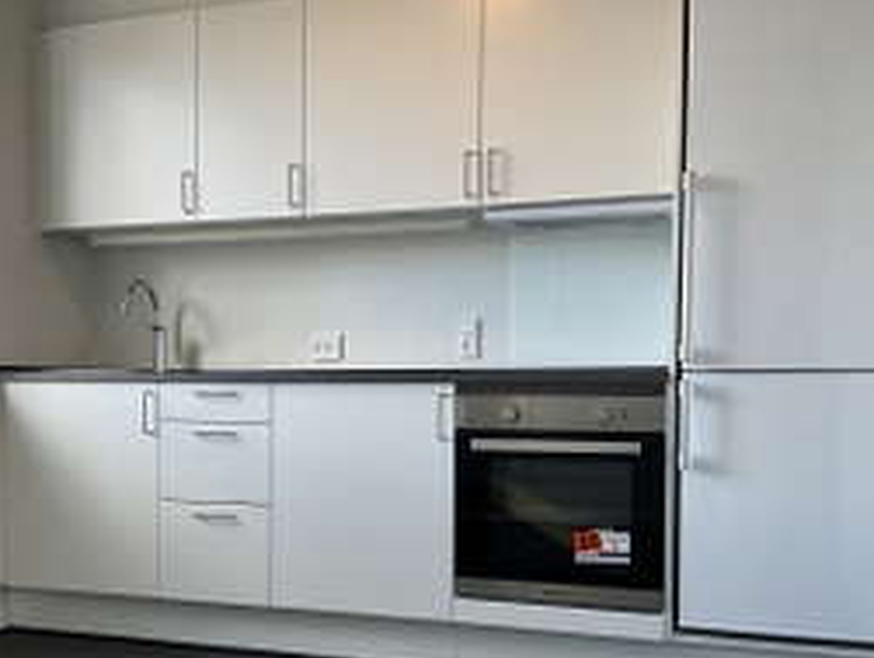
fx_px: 1087
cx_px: 411
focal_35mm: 43
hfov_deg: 43.8
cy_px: 428
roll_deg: +0.6
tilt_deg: -3.5
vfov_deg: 33.4
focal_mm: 3
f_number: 1.8
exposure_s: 1/122
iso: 64
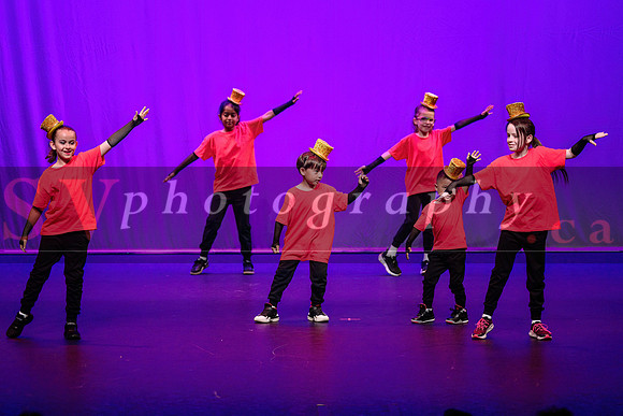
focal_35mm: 156
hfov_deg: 13.2
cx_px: 311
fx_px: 2700
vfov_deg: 8.8
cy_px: 150
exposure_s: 1/400
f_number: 2.8
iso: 1250
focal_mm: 120
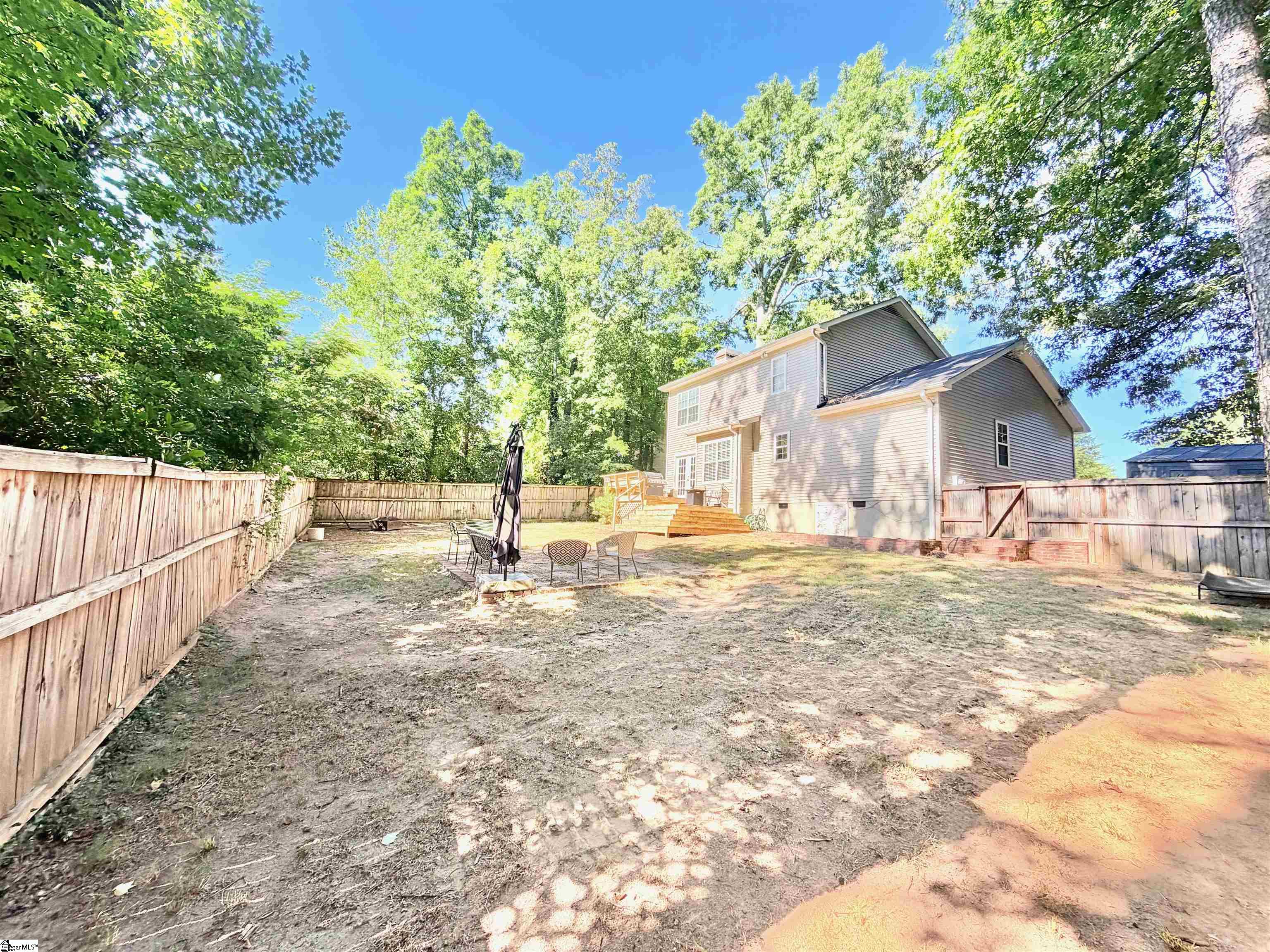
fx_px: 514
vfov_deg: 85.7
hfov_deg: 102.1
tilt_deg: +5.3
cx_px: 635
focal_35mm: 14
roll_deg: -3.1
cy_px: 476
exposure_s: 1/388
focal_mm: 2.22
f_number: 2.2
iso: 50
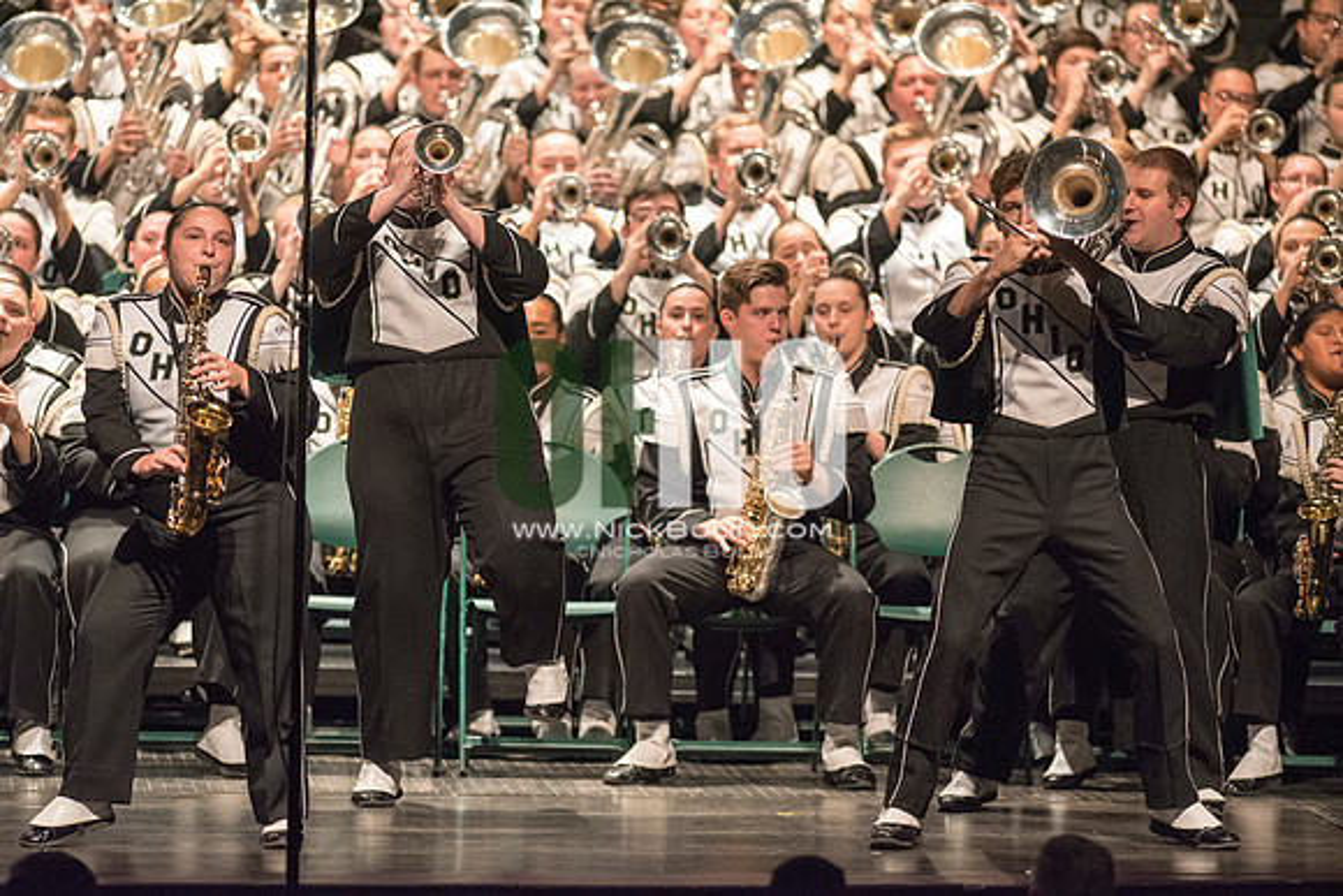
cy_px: 448
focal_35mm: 300
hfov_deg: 6.9
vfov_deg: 4.6
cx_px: 672
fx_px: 11194
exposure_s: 1/500
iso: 4000
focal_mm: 300
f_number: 2.8
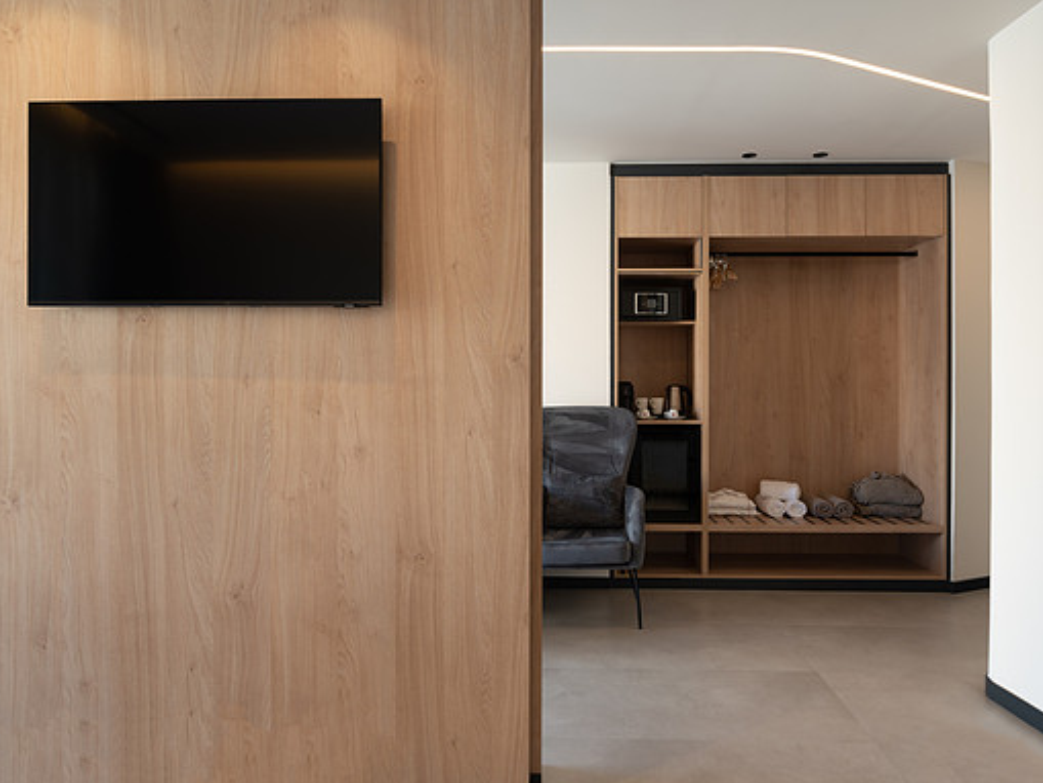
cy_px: 392
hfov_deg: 73.9
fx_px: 693
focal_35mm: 23
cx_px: 545
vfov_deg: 58.9
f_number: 8
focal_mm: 21
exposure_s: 1
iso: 125
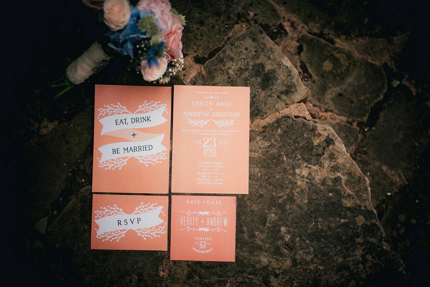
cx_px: 215
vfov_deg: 37.9
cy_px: 144
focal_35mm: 35
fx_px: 418
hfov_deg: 54.4
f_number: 1.4
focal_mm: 35
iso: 100
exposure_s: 1/3200
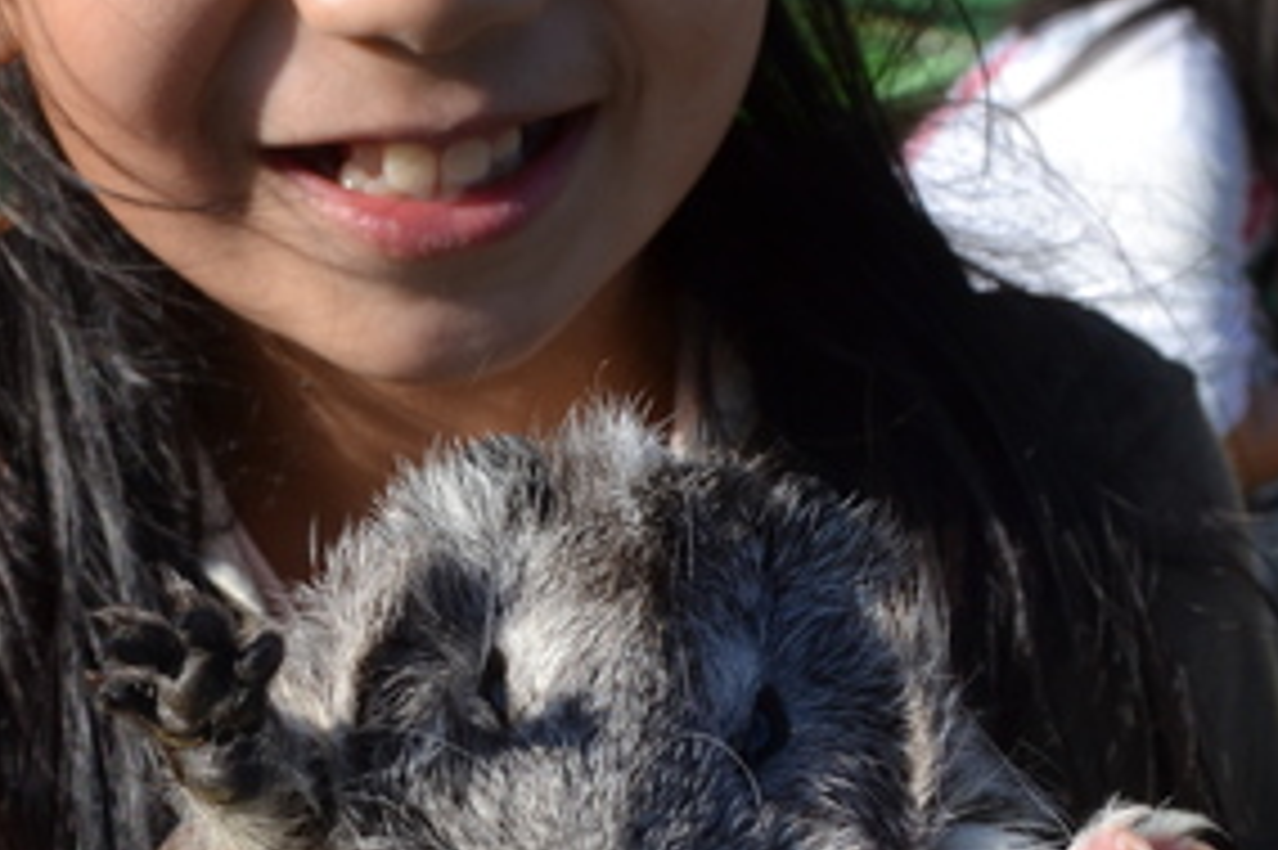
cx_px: 423
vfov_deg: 17.9
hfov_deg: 26.5
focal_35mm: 76
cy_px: 542
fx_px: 2696
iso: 100
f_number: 8
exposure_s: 1/250
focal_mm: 18
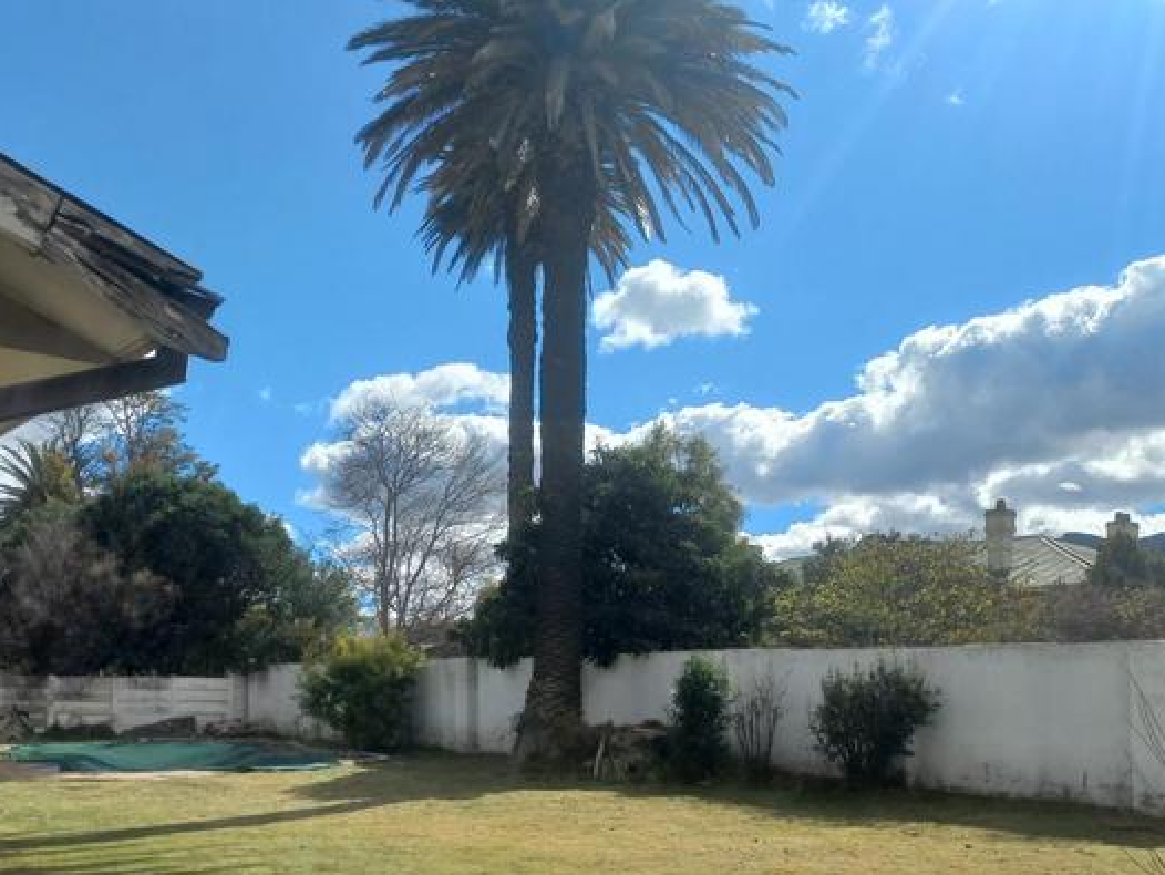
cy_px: 629
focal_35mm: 38
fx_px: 1279
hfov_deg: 48.6
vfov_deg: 37.1
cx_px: 454
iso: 25
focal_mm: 4.6
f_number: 1.8
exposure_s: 1/883
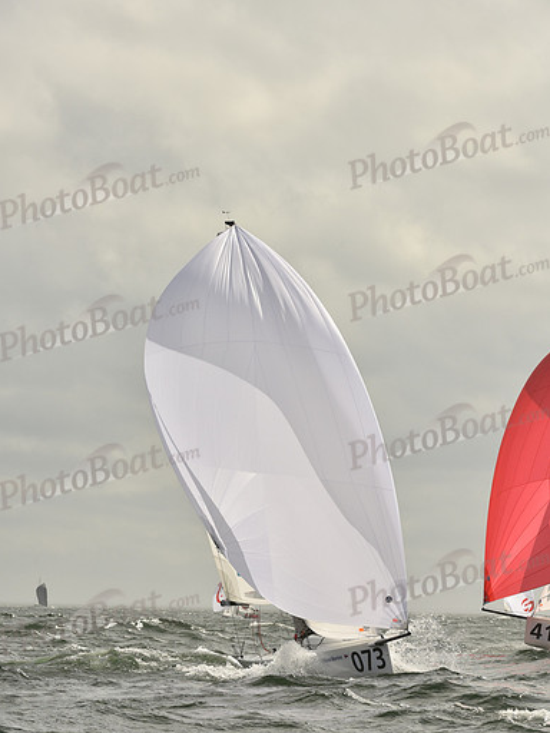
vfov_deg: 9.1
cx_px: 274
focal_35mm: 218
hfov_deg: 6.8
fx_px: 4618
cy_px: 379
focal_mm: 200
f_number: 9
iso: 320
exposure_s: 1/1600
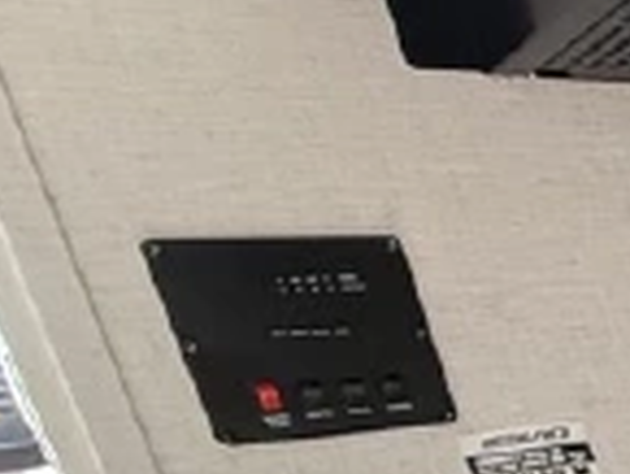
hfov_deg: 12.9
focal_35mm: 77
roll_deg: +0.4
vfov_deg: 17.0
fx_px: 1403
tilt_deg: -21.4
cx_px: 1725
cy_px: 744
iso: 320
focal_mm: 2.22
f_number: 2.2
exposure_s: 1/69
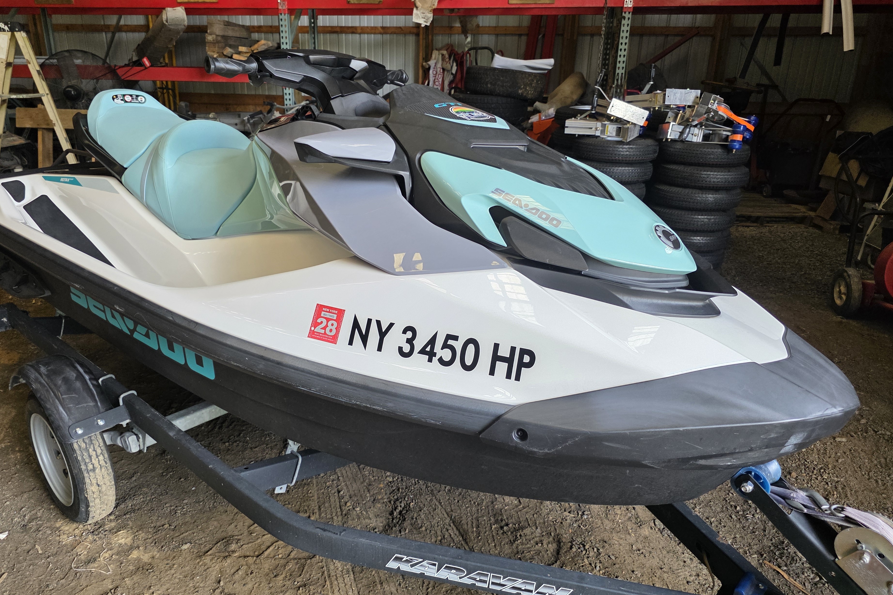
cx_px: 415
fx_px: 645
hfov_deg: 69.3
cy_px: 305
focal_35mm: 26
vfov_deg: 49.5
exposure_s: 1/180
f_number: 1.7
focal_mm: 6.3
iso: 160
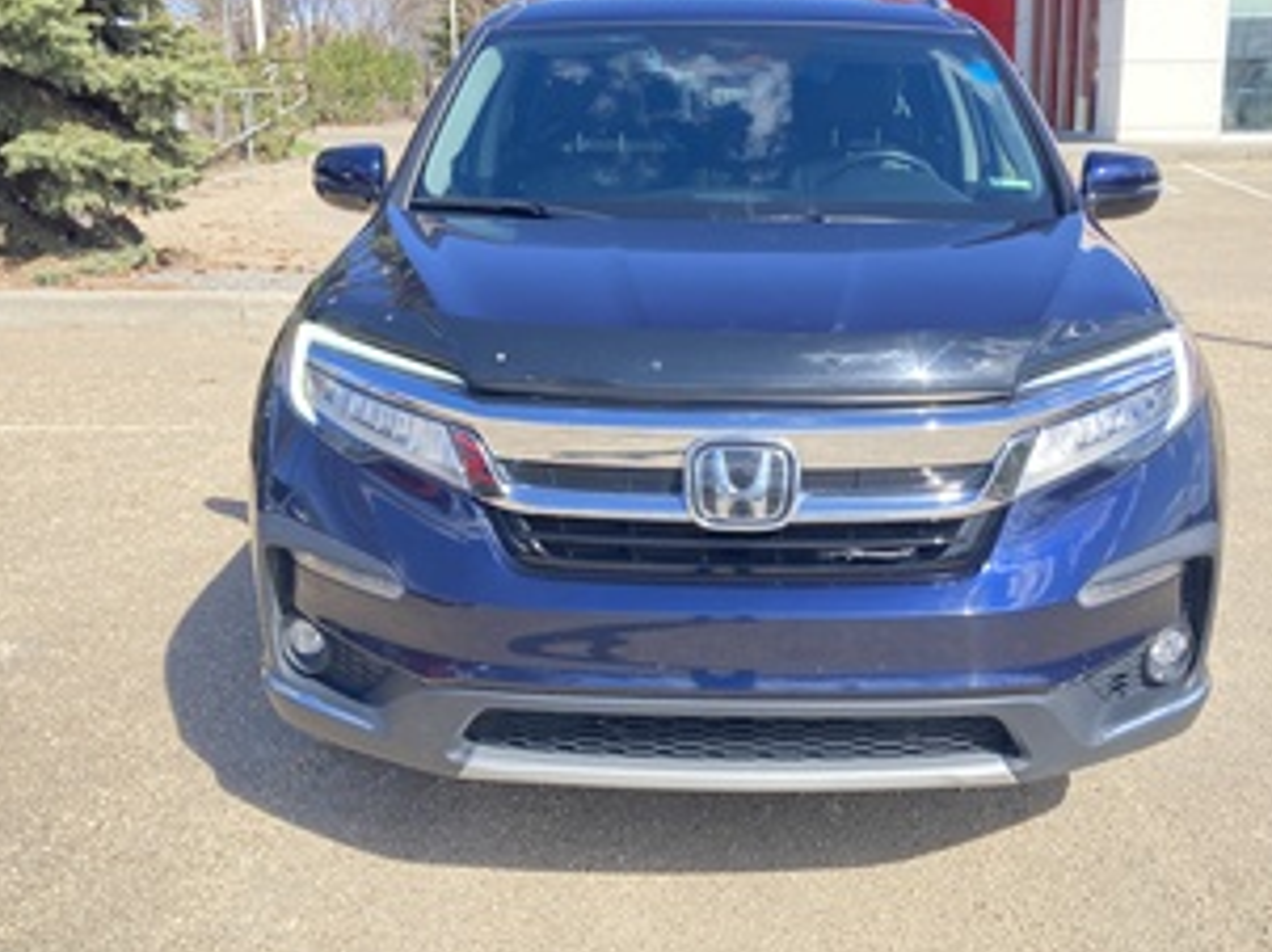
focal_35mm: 39
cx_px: 703
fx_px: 1432
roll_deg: +0.5
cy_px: 440
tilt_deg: -12.5
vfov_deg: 36.8
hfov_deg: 47.8
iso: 20
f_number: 1.8
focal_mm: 3.99
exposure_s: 1/461
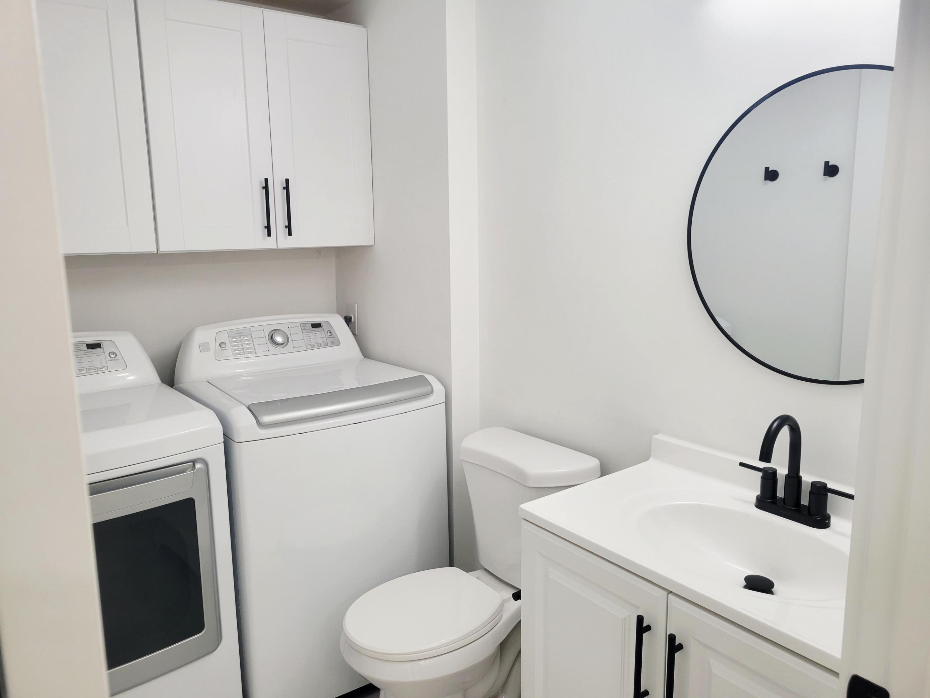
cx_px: 465
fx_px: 699
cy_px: 349
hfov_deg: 67.3
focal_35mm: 26
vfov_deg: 53.1
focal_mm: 5.4
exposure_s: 1/120
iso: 80
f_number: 1.8
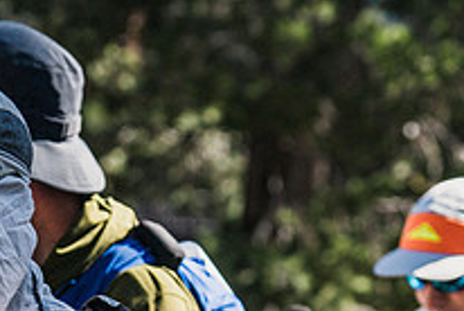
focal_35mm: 197
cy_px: 346
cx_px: 38
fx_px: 2543
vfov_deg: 7.0
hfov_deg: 10.4
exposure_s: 1/5000
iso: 320
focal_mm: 70
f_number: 3.5
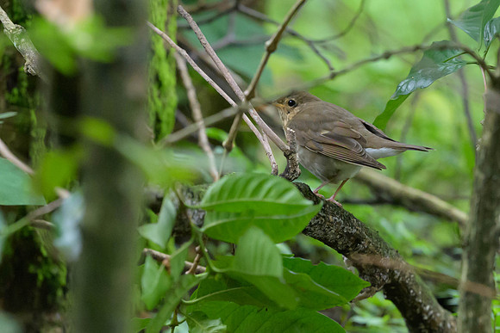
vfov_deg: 1.2
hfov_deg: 1.8
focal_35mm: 1116
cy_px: 183
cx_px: 256
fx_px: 15510
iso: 4500
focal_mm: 400
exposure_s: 1/1000
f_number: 4
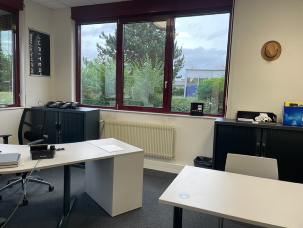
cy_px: 114
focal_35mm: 26
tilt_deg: -6.8
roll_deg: -1.7
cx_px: 152
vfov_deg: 53.1
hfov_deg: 67.3
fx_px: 228
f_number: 1.6
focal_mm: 4.2
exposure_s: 1/100
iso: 80
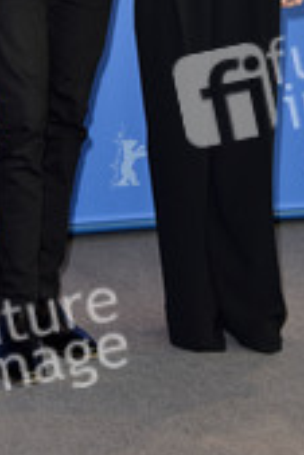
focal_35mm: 137
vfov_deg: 14.6
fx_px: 1732
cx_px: 67
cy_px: -51
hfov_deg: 10.0
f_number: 5.6
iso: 640
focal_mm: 58
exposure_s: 1/125
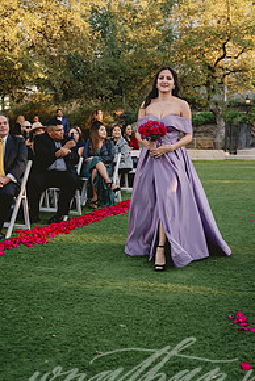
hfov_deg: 28.1
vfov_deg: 40.7
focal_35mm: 48
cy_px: 134
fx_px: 509
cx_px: 157
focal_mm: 31
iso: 320
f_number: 2.8
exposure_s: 1/640
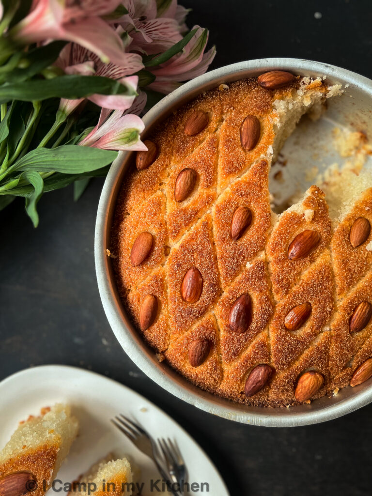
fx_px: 373
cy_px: 248
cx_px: 186
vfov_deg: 67.3
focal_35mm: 26
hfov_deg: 53.1
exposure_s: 1/100
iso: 125
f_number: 1.5
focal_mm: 5.7
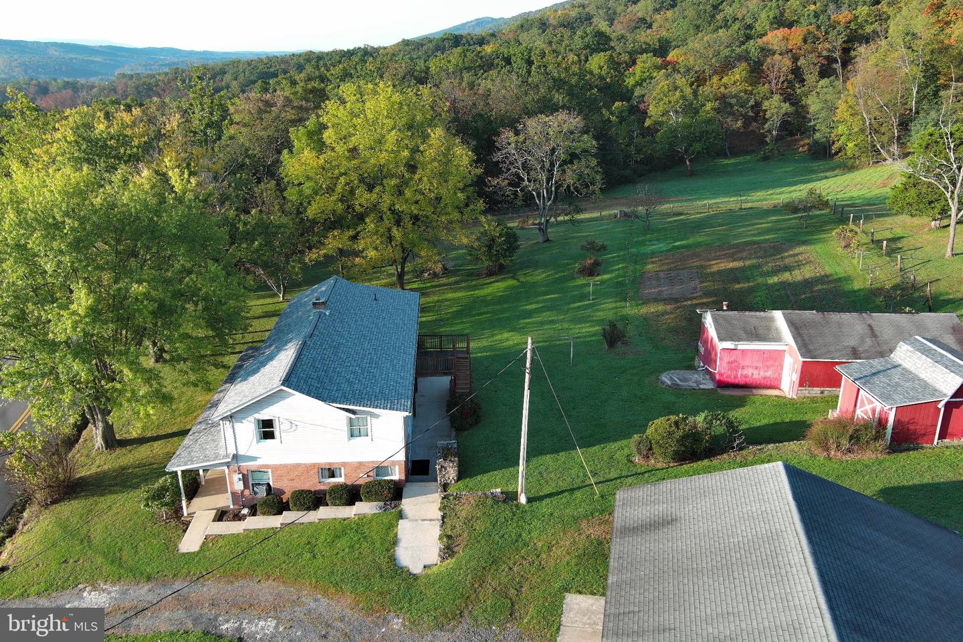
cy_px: 321
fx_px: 776
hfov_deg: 63.7
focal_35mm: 29
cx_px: 482
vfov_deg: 45.0
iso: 100
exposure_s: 1/287
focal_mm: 10.57
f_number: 2.8
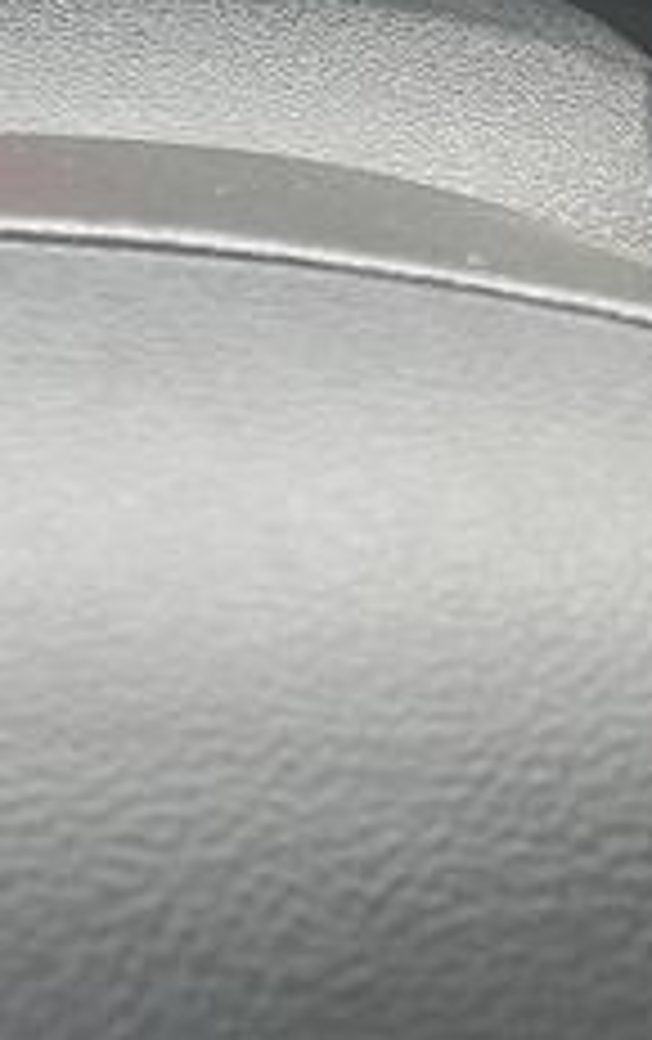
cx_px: -108
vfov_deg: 16.6
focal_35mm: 110
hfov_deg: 11.7
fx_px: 3118
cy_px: -675
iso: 50
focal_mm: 4.6
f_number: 1.8
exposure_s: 1/50
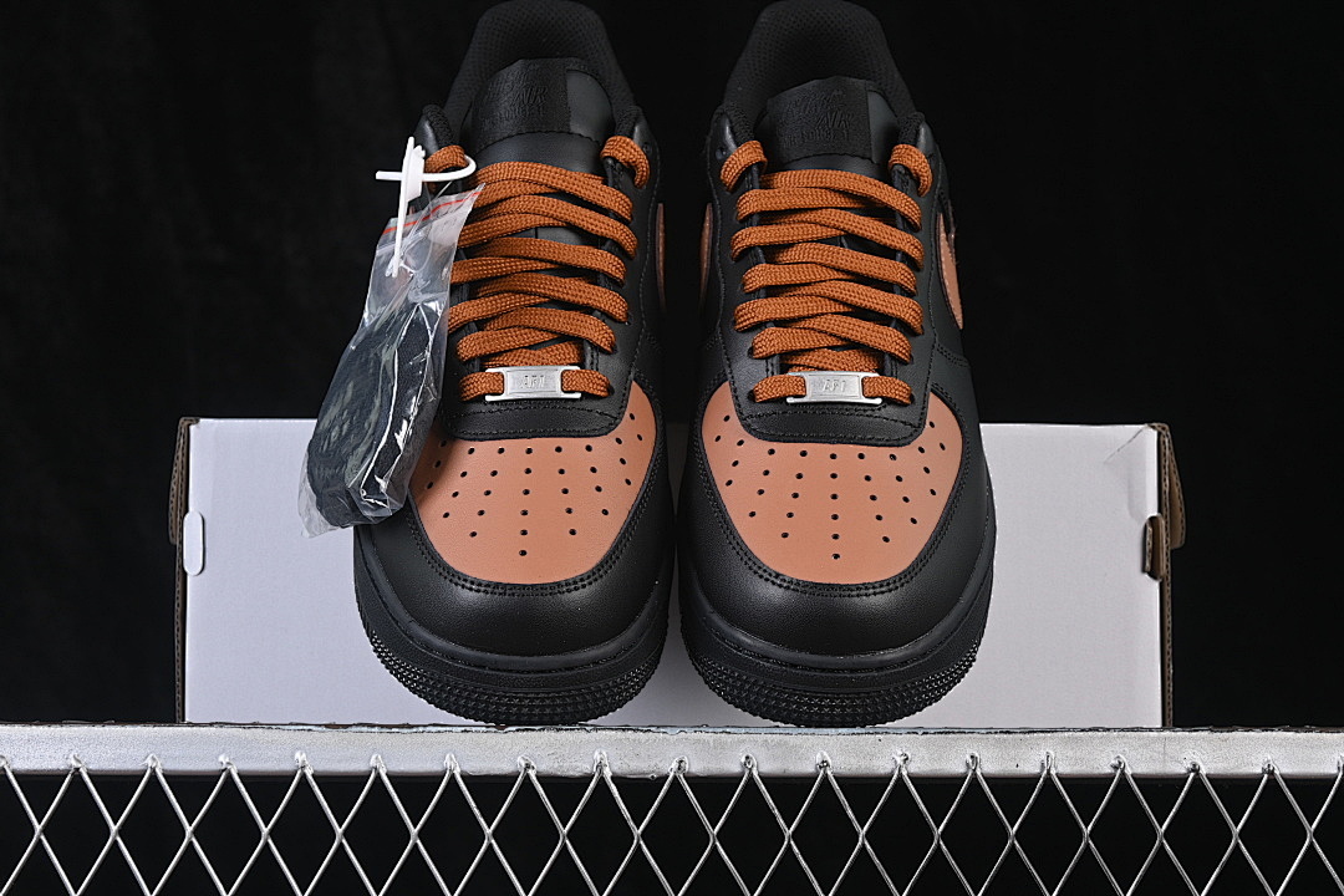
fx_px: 2800
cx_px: 672
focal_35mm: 75
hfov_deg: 27.0
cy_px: 448
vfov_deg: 18.2
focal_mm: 50
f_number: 6.3
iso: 160
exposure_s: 1/60
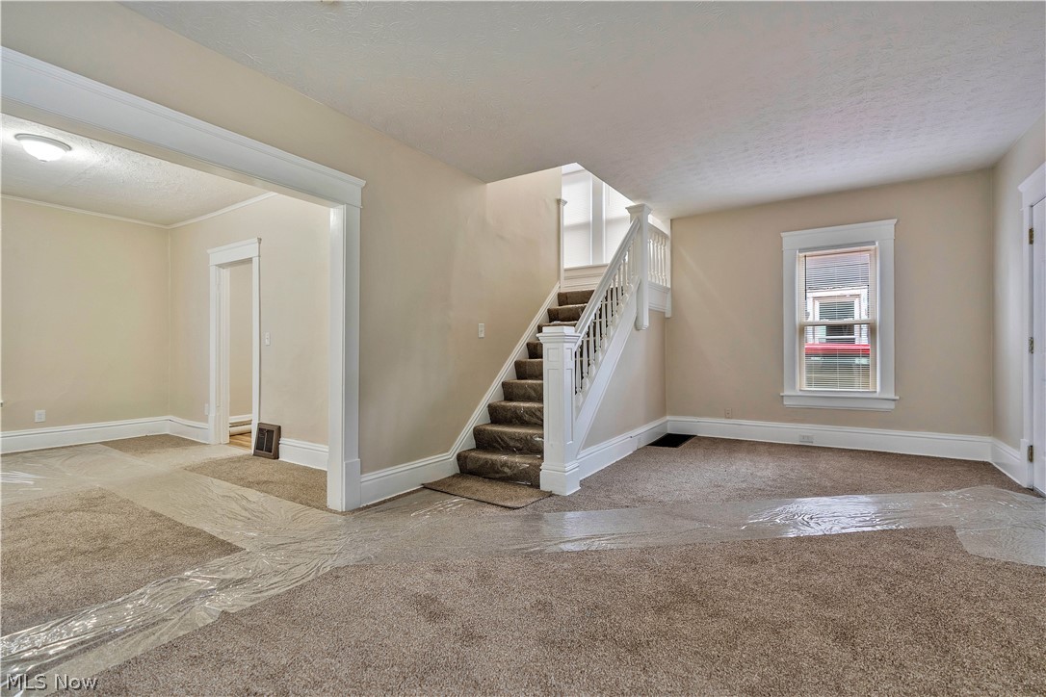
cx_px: 523
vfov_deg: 73.7
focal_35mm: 16
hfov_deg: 96.7
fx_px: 465
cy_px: 348
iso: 640
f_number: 2.8
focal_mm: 16
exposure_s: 1/40
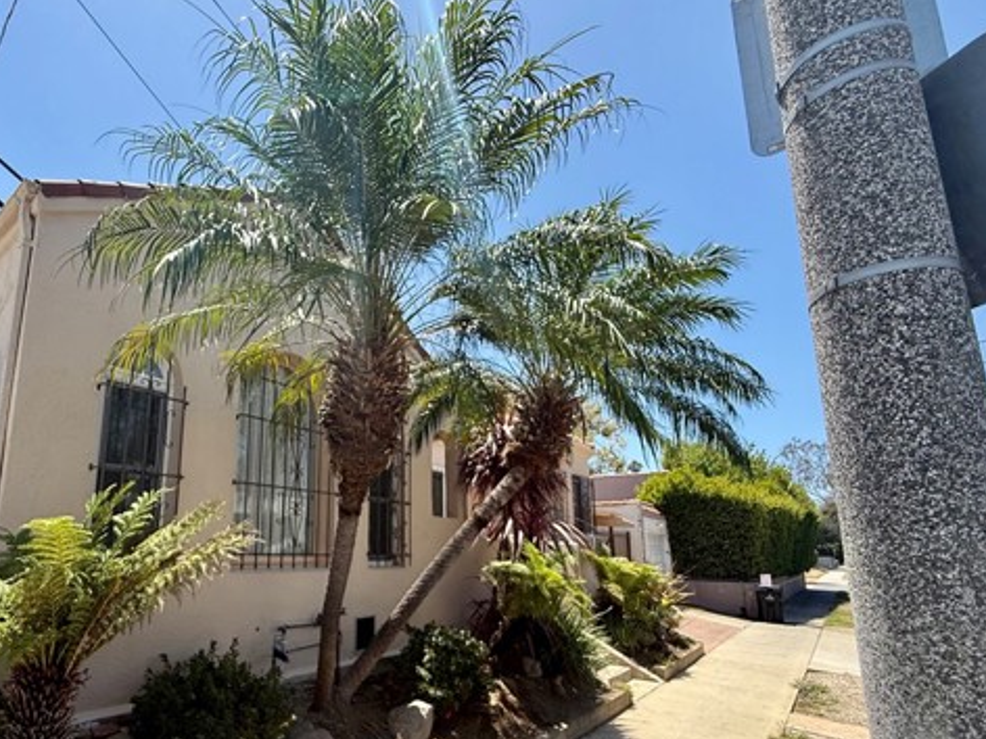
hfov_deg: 82.8
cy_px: 451
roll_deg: -1.3
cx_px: 361
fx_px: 541
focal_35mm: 19
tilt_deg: +10.8
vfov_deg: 67.9
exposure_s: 1/1285
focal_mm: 2.22
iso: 50
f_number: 2.2
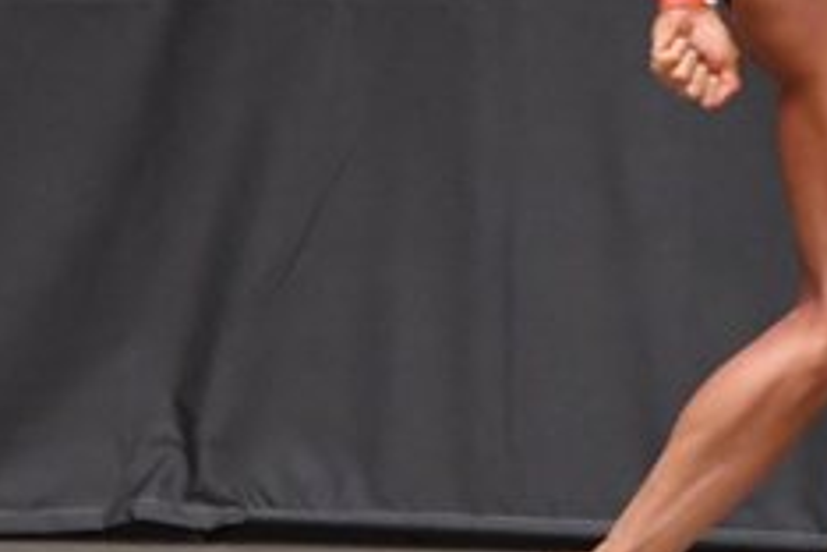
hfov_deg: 2.9
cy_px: -39
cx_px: 765
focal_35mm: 719
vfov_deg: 1.9
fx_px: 16516
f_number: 5.6
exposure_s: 1/400
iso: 6400
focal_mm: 145
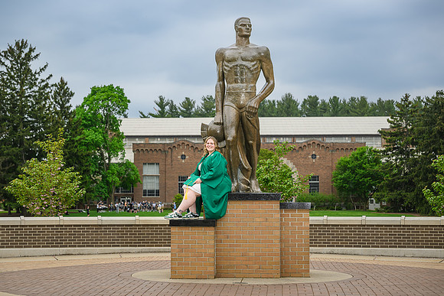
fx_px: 850
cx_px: 204
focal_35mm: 69
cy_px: 159
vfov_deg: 19.8
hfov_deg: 29.3
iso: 64
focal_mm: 63
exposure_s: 1/160
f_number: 4
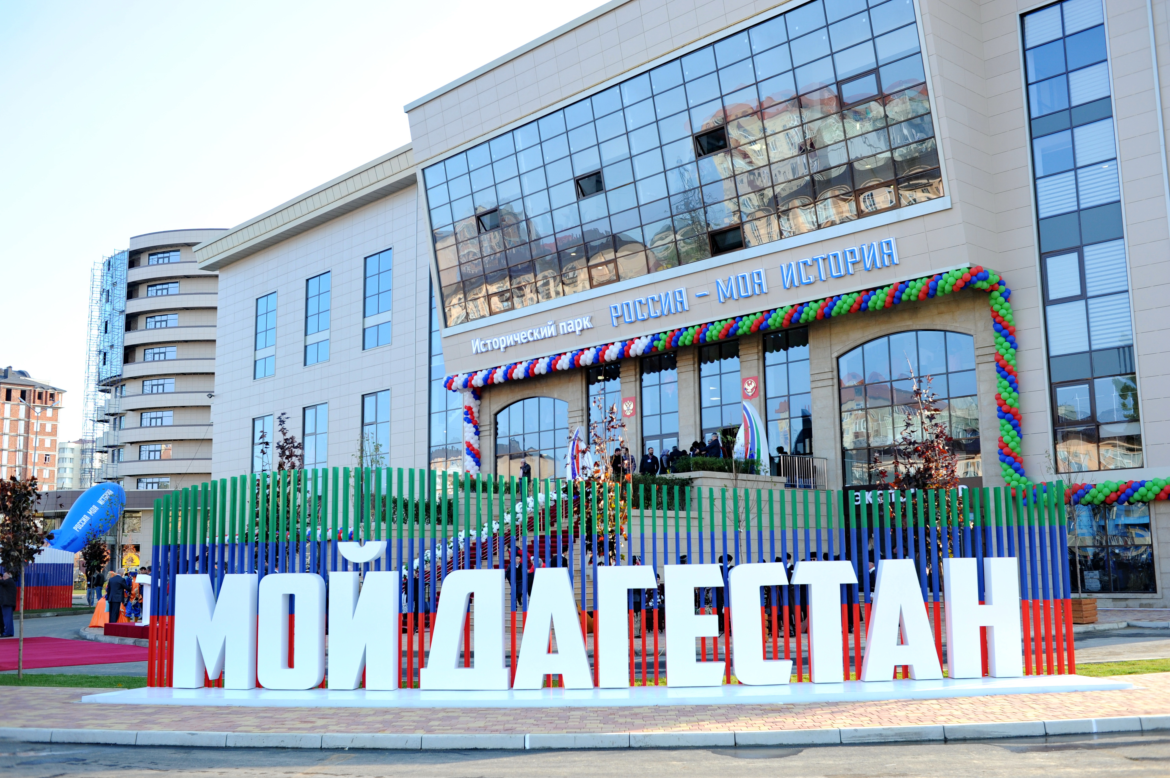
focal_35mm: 35
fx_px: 1137
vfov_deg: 37.8
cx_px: 585
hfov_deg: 54.5
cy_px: 389
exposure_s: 1/500
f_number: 5.6
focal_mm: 35
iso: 500
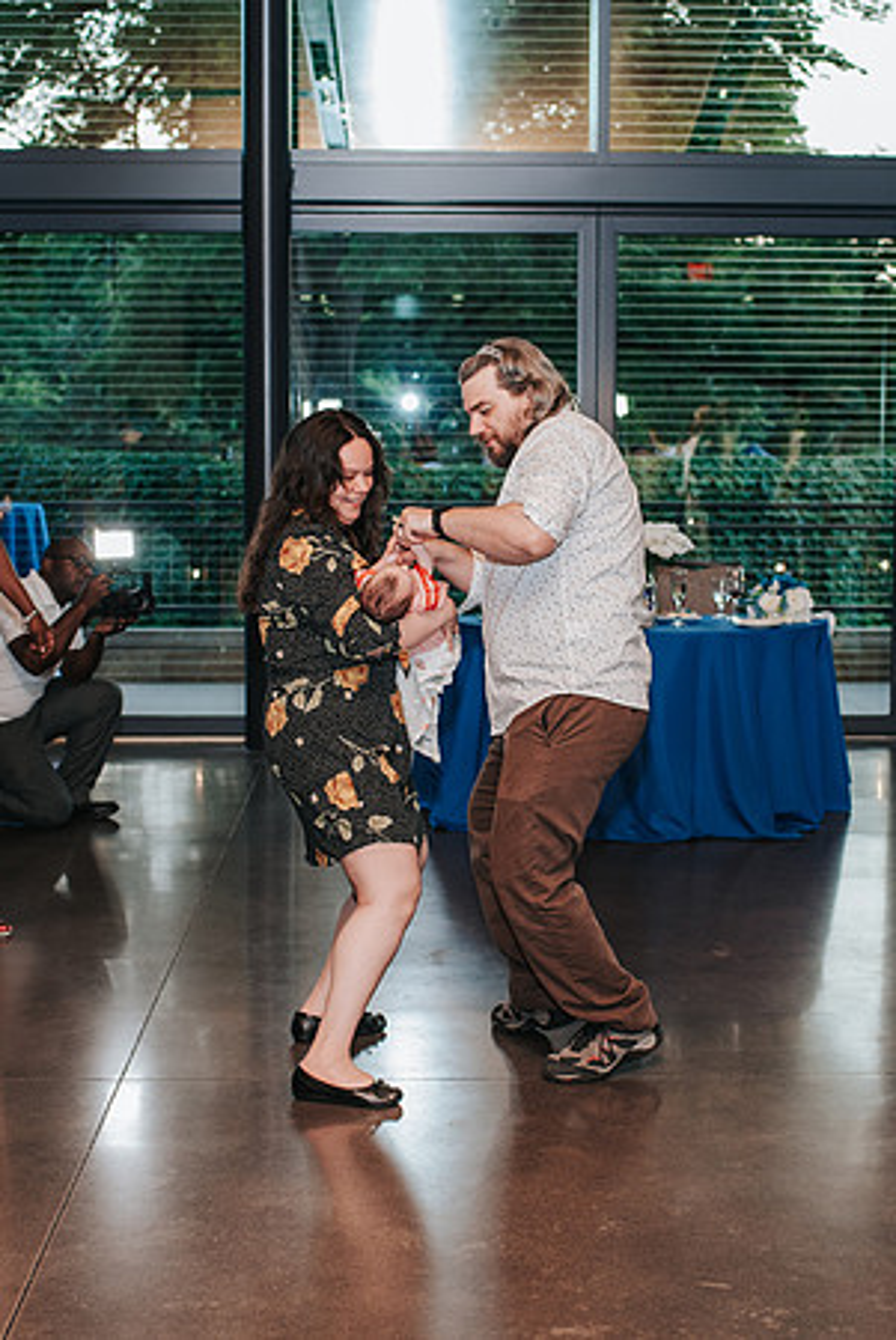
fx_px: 2193
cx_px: 482
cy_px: 692
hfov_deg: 23.1
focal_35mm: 59
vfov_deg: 34.0
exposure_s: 1/160
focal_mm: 35
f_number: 2.8
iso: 500
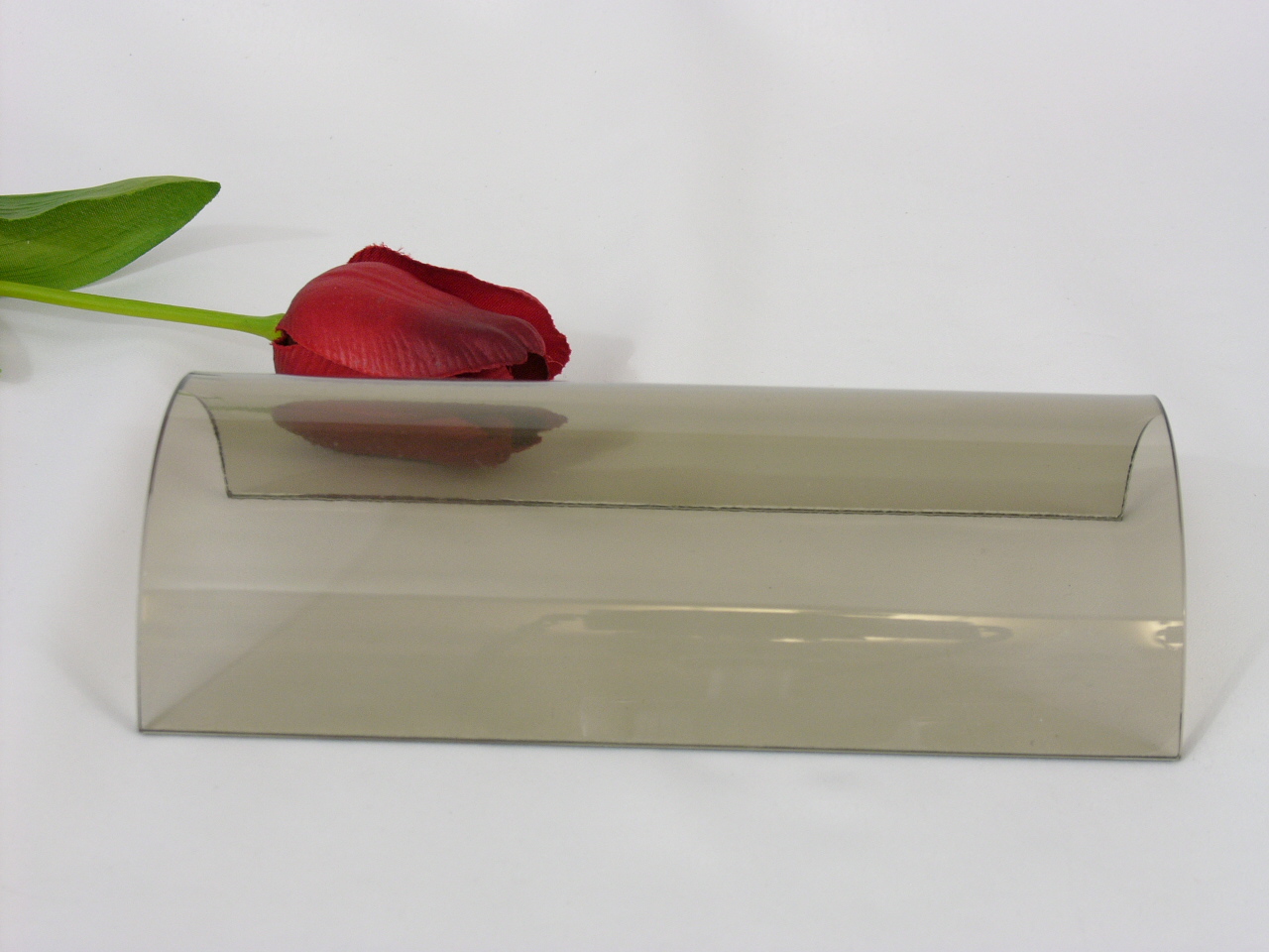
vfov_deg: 19.4
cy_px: 476
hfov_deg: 25.7
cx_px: 634
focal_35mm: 76
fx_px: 2786
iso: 100
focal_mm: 19.1
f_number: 5.6
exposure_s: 1/4
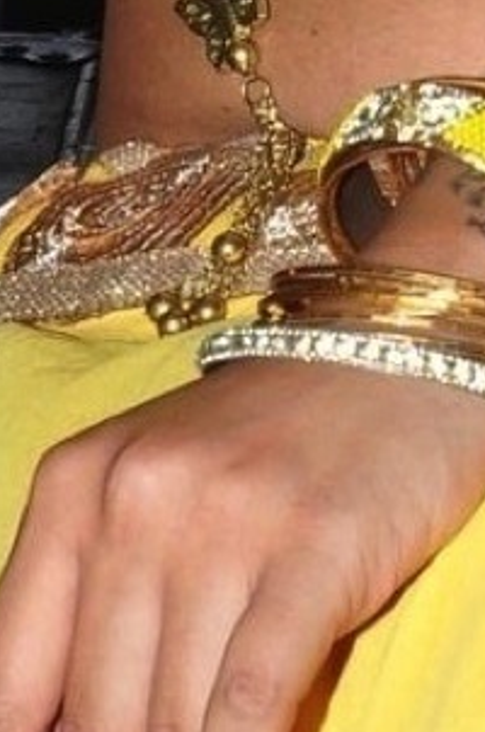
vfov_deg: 4.4
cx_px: 706
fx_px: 9480
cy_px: -662
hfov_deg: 2.9
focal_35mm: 467
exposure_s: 1/125
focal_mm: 52
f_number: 14
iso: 500
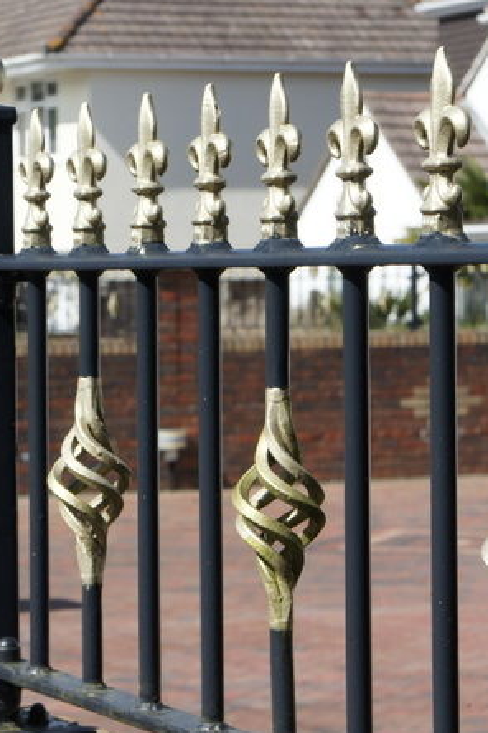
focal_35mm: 149
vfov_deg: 13.8
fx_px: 3030
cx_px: 110
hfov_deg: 9.2
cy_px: 417
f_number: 9
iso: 200
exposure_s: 1/320
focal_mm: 49
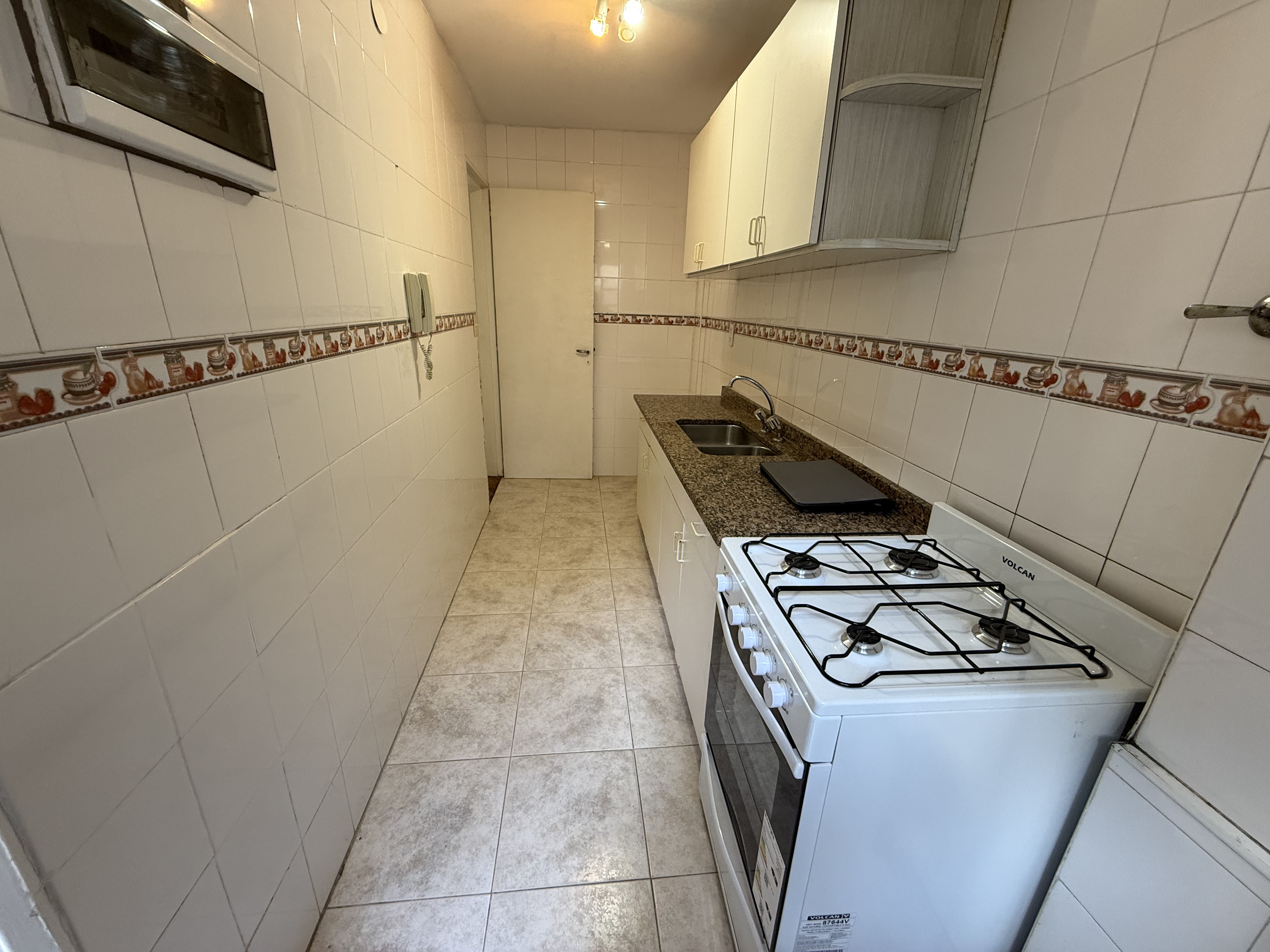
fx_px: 514
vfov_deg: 85.7
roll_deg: -2.0
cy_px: 476
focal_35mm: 14
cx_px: 635
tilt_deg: -18.5
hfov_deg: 102.1
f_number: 2.2
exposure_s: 1/50
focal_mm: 2.22
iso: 200
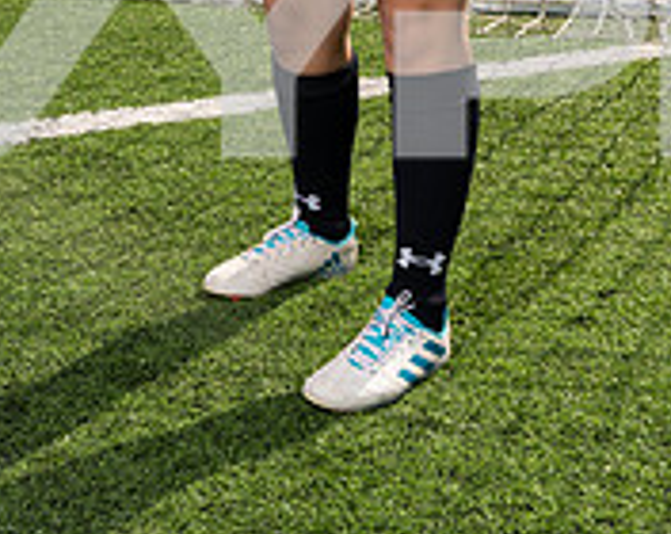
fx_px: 1526
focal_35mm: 77
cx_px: 358
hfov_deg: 24.8
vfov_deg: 18.1
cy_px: -225
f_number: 8
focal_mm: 32
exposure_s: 1/250
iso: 100
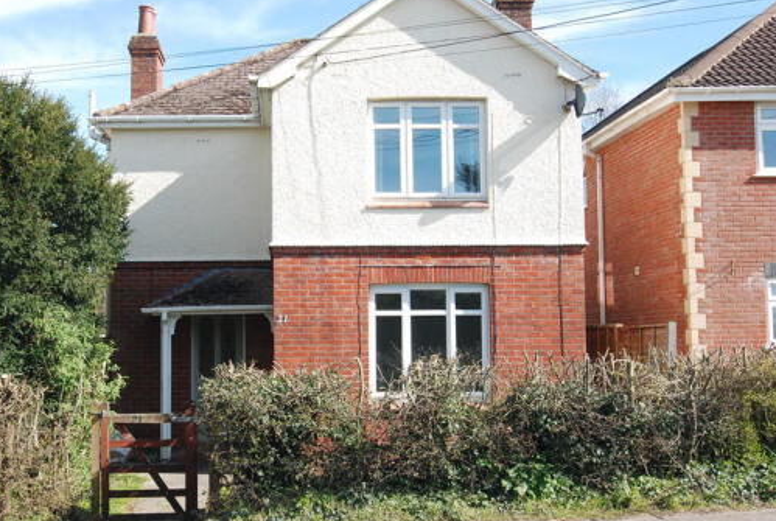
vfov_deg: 28.8
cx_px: 292
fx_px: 1015
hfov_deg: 41.5
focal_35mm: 47
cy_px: 267
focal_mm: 24
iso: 200
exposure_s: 1/160
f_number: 9
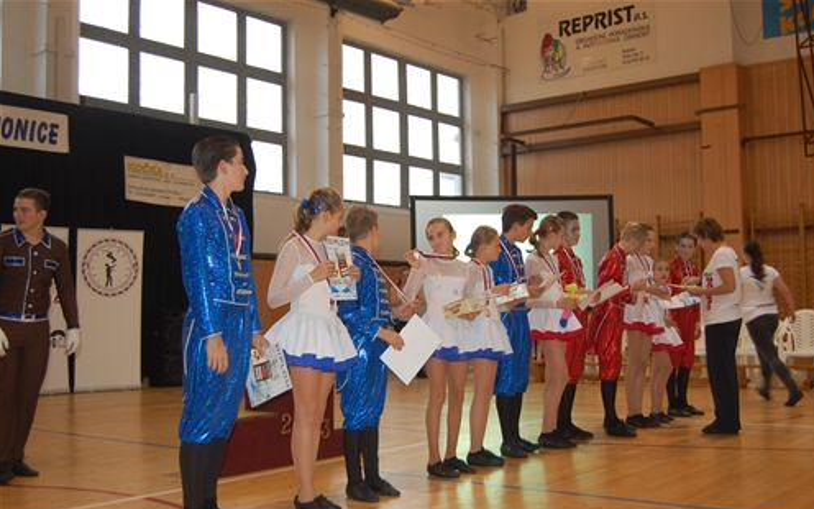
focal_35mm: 40
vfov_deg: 32.0
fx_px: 887
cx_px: 409
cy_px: 271
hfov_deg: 49.3
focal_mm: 26
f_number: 4.2
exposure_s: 1/60
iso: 400
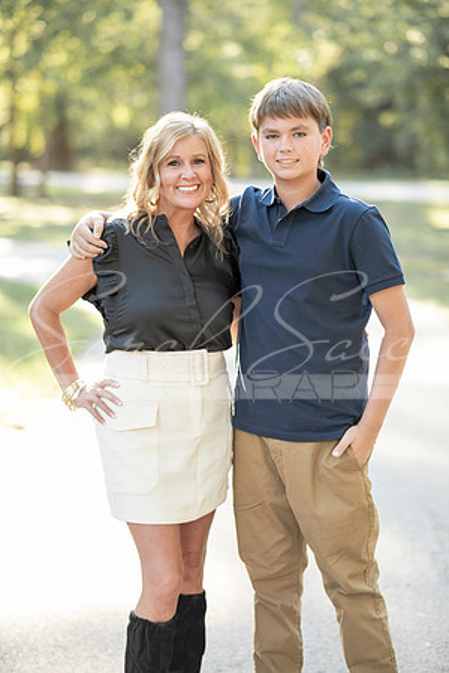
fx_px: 1590
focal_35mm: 85
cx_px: 224
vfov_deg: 23.9
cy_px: 336
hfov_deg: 16.1
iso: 400
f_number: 2.2
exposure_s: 1/400
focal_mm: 85
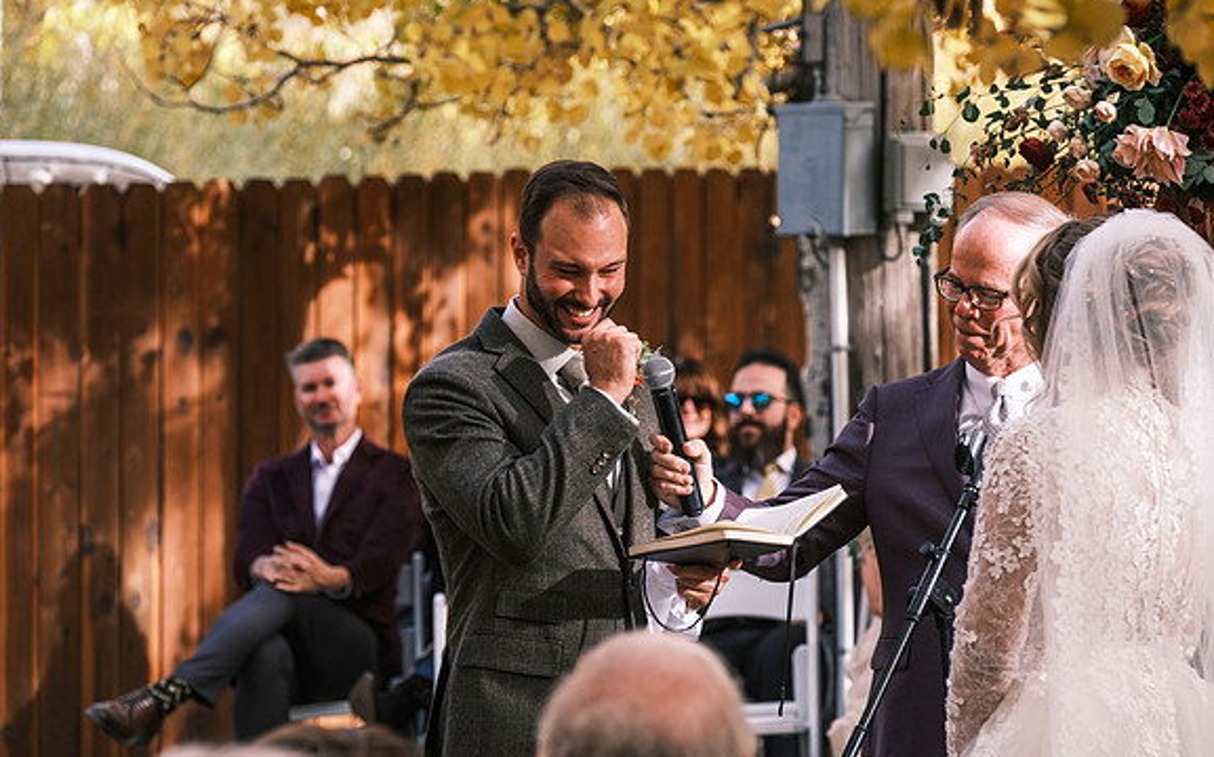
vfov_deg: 8.0
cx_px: 606
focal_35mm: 163
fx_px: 5390
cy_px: 377
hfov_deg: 12.8
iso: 400
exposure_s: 1/500
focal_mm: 106
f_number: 4
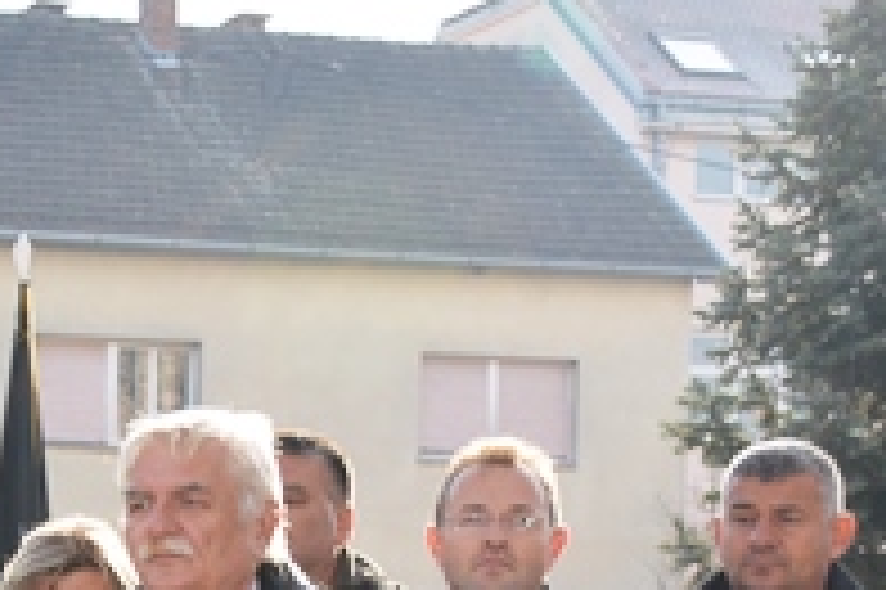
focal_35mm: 127
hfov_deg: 15.6
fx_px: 3123
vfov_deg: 10.4
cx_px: -130
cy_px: 867
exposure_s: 1/200
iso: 100
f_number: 5
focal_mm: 26
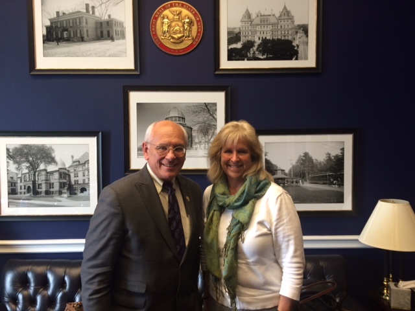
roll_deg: +0.7
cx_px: 208
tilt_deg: -4.2
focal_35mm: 29
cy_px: 156
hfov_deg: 61.7
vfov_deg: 48.2
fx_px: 348
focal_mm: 4.15
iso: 80
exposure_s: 1/30
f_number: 2.2
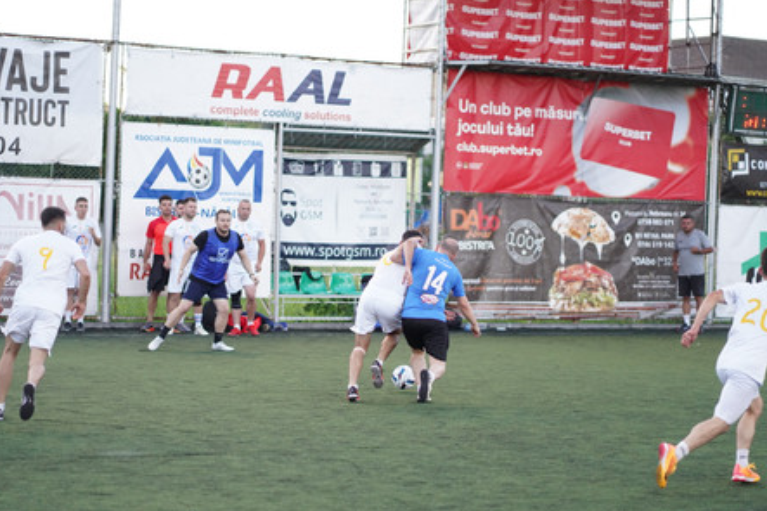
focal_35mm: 96
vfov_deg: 14.2
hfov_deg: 21.2
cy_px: 280
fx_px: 2044
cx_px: 341
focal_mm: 85
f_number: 1.8
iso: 2000
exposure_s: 1/1600
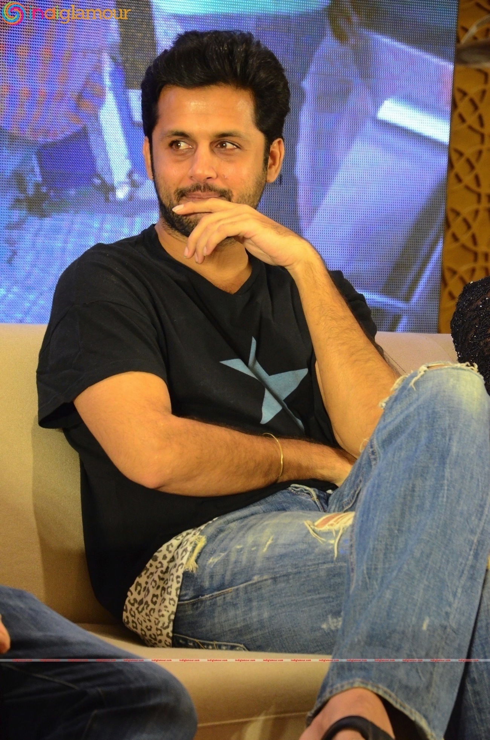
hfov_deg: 8.7
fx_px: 3230
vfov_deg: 13.1
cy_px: 370
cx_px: 245
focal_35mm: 158
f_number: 6.3
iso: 3200
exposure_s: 1/80
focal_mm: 105
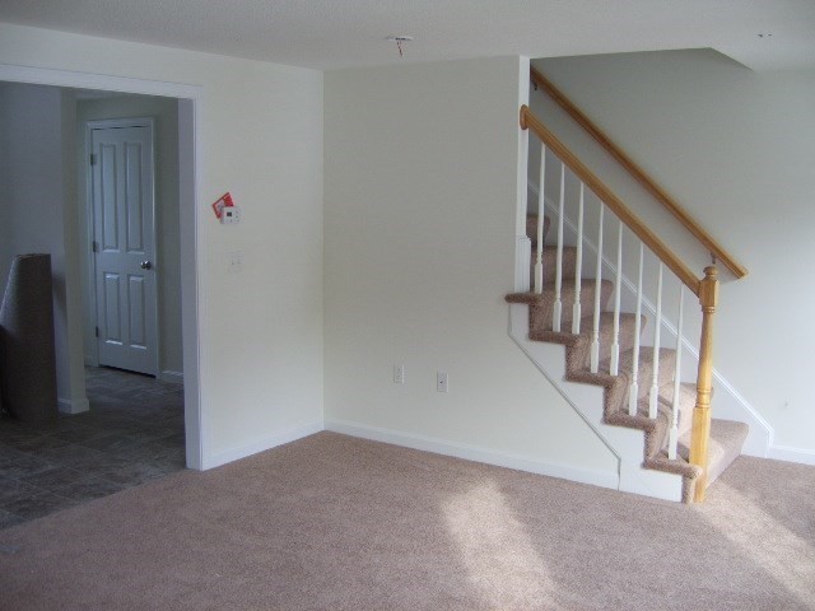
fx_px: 895
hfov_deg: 49.0
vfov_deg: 37.7
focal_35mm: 38
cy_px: 306
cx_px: 408
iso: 50
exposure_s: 1/50
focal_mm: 7.8
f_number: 2.8
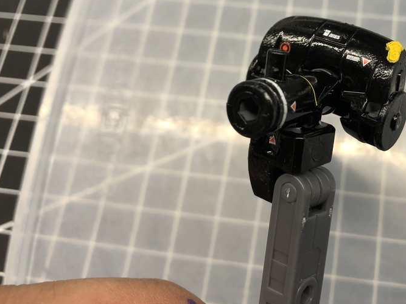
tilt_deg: -68.5
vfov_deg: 33.1
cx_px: 306
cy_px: 83
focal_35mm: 43
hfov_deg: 42.5
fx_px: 504
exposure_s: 1/24
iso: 40
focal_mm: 3.99
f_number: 1.8
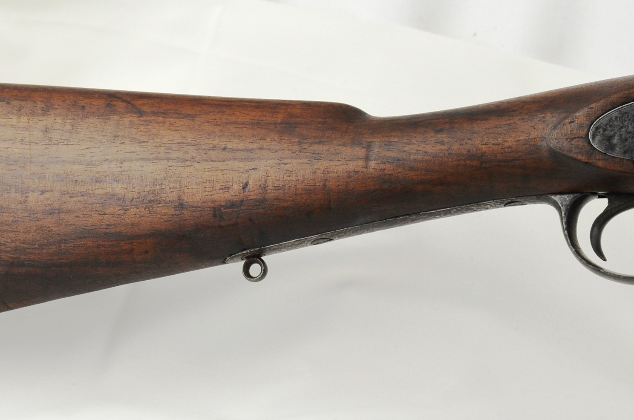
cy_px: 191
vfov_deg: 8.9
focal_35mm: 154
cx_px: 265
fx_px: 2707
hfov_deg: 13.4
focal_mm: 62
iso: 500
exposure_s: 1/250
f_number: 5
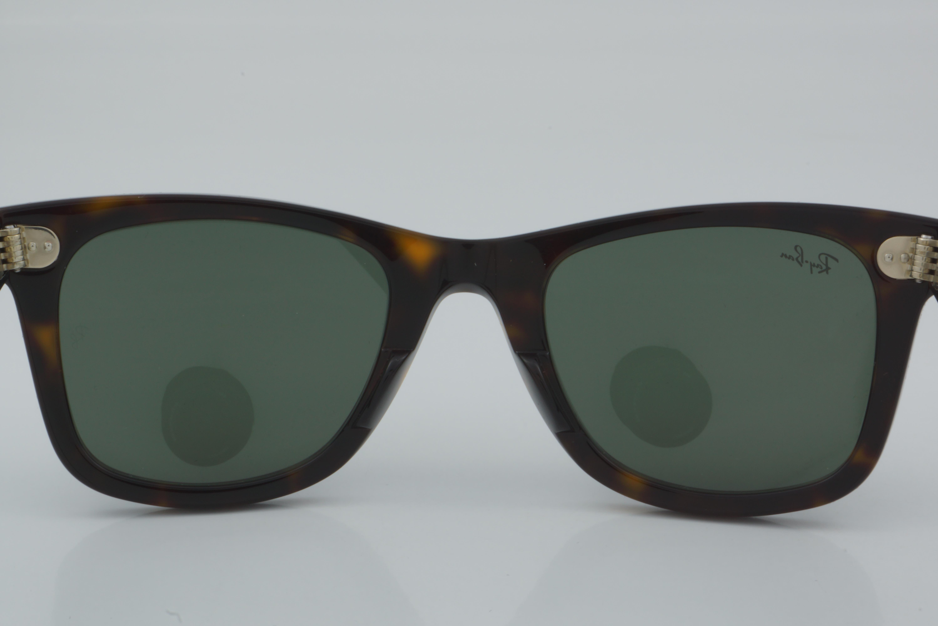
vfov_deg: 16.6
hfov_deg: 24.6
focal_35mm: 82
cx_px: 469
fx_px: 2149
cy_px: 313
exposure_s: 1/4
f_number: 32
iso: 100
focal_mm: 55
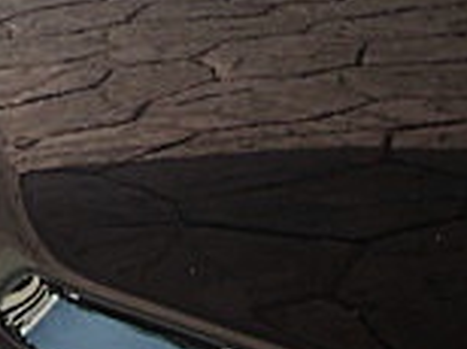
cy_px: -15
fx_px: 2020
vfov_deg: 9.8
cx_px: 88
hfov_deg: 13.1
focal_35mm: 150
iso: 50
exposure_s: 1/125
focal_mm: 6.3
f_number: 2.8
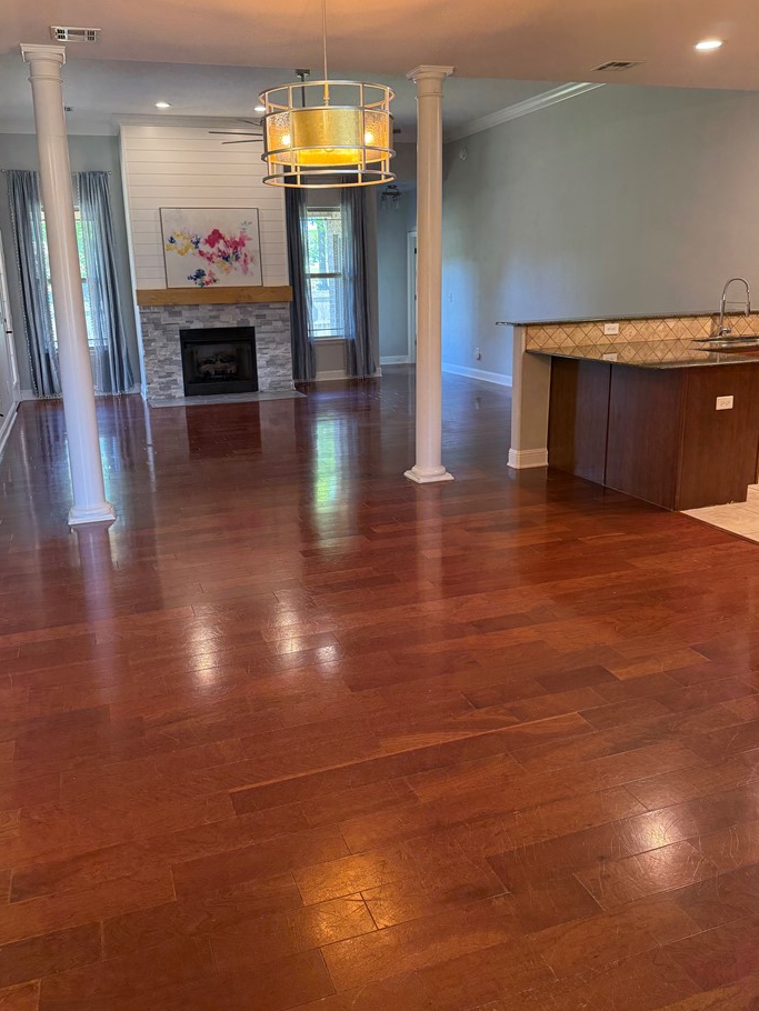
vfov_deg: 65.2
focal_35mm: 27
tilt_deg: -12.8
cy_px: 454
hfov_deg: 51.3
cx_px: 343
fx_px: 789
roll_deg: +1.2
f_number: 1.78
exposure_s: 1/120
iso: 250
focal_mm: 6.76
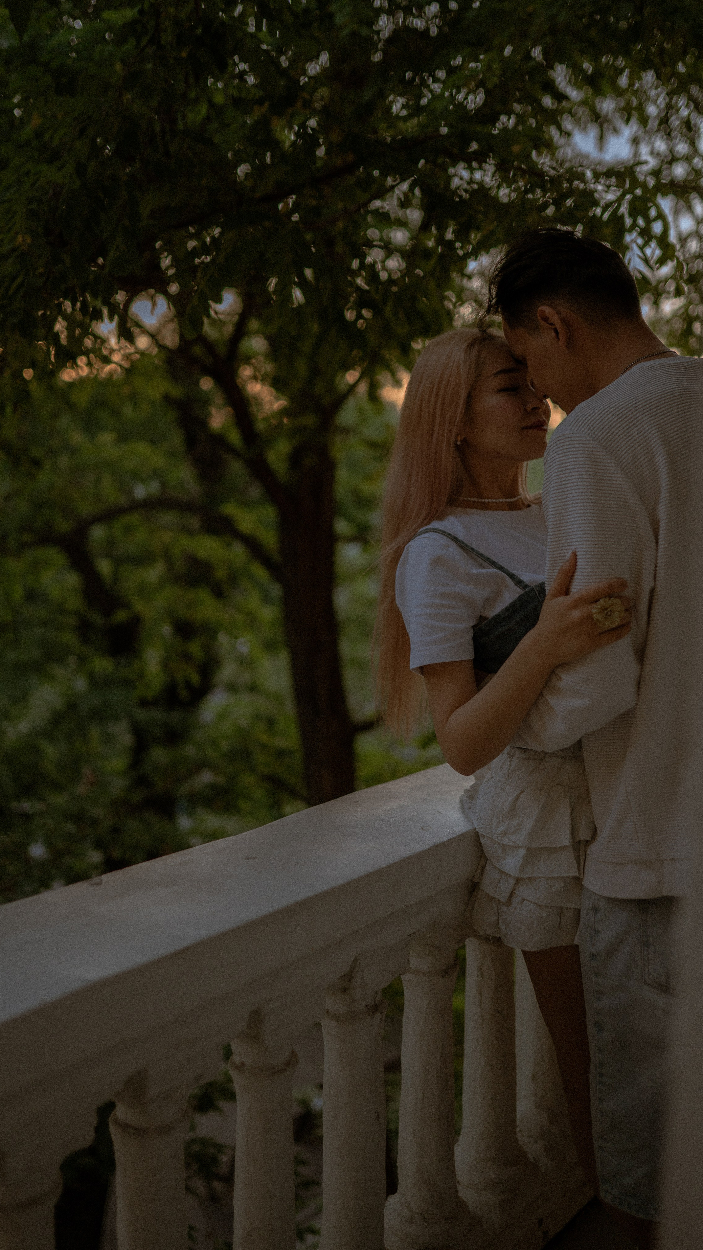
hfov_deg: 32.0
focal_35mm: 37
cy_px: 630
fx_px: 1226
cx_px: 382
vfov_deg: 54.0
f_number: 1.4
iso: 320
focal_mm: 35
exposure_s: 1/1000
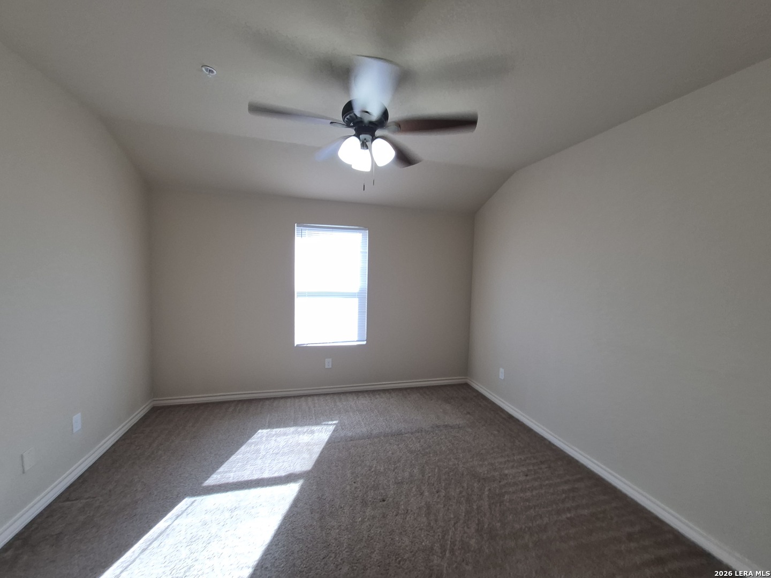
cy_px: 289
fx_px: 290
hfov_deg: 106.2
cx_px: 386
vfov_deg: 89.9
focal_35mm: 13
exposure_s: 1/60
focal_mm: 1.74
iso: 64
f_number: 2.2
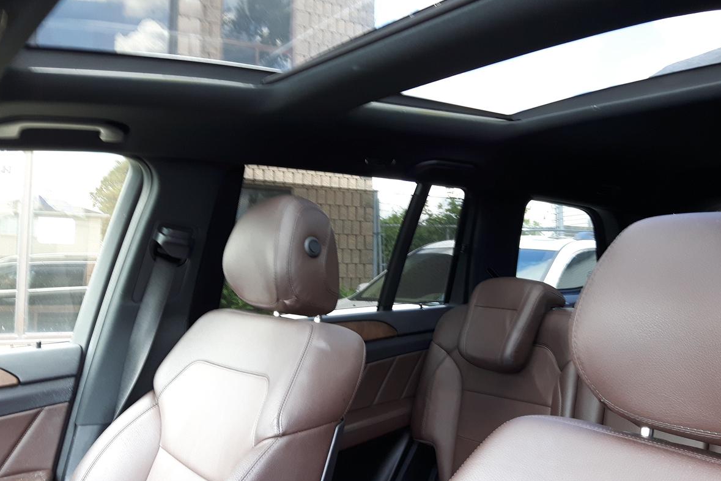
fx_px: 701
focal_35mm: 35
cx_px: 377
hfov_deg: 54.4
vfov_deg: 37.9
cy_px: 244
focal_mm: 3.7
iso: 100
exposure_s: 1/33
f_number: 1.9
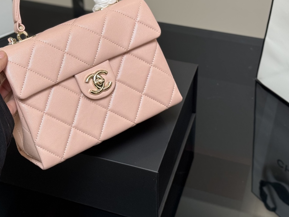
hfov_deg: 26.1
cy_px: 61
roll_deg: +6.1
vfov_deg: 19.8
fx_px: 618
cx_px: 90
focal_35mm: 74
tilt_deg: -39.4
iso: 100
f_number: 1.78
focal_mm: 6.76
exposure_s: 1/89
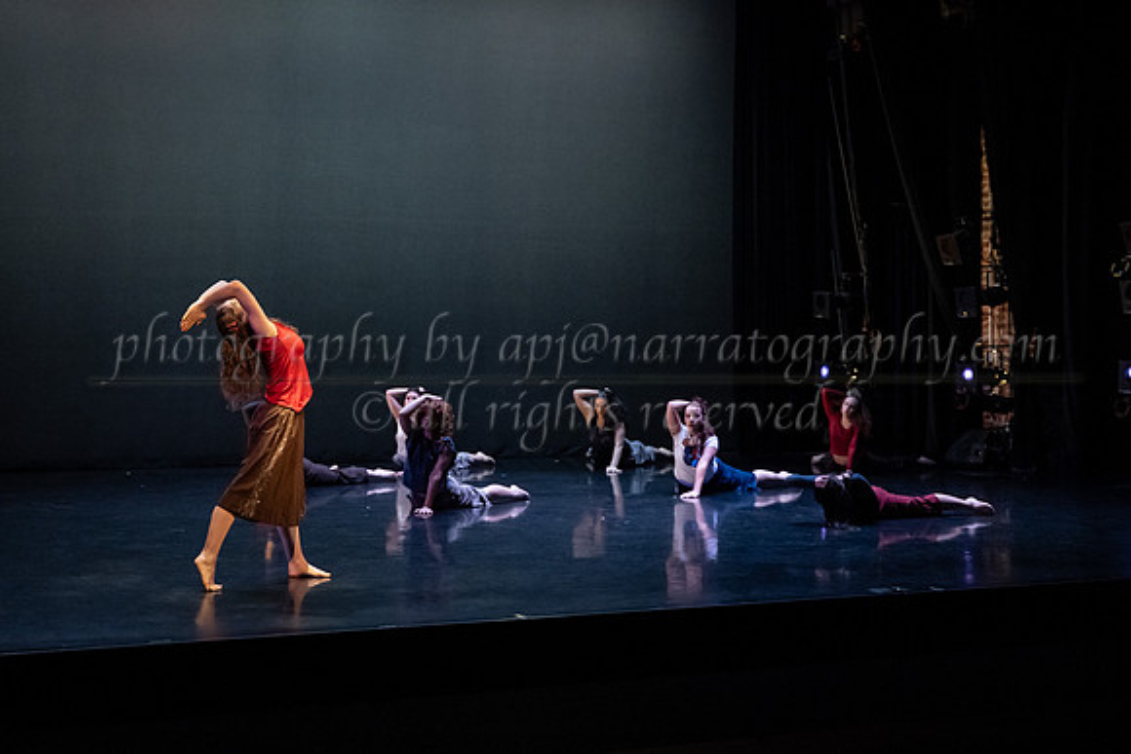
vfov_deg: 25.0
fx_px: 1698
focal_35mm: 54
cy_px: 324
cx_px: 530
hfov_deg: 36.8
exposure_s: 1/400
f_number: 3.2
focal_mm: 47
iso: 4000
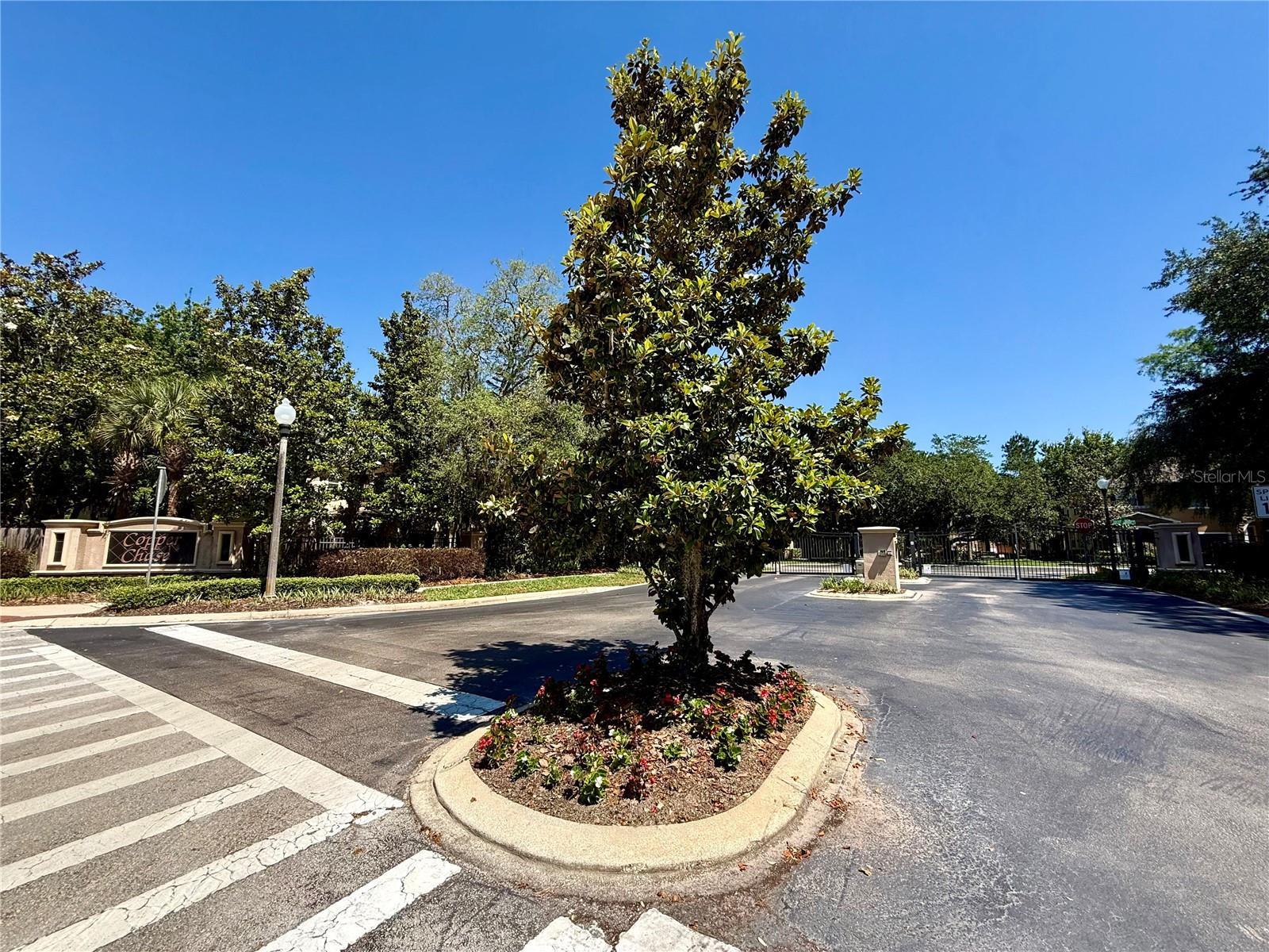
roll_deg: -0.5
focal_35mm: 14
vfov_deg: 85.7
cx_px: 634
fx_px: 513
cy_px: 476
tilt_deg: +7.7
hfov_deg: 102.1
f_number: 2.2
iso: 50
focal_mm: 2.22
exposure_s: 1/876
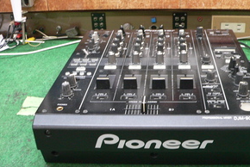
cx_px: 154
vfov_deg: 27.6
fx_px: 341
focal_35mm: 49
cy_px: 90
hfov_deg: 40.1
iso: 200
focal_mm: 6
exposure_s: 1/8
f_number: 2.8
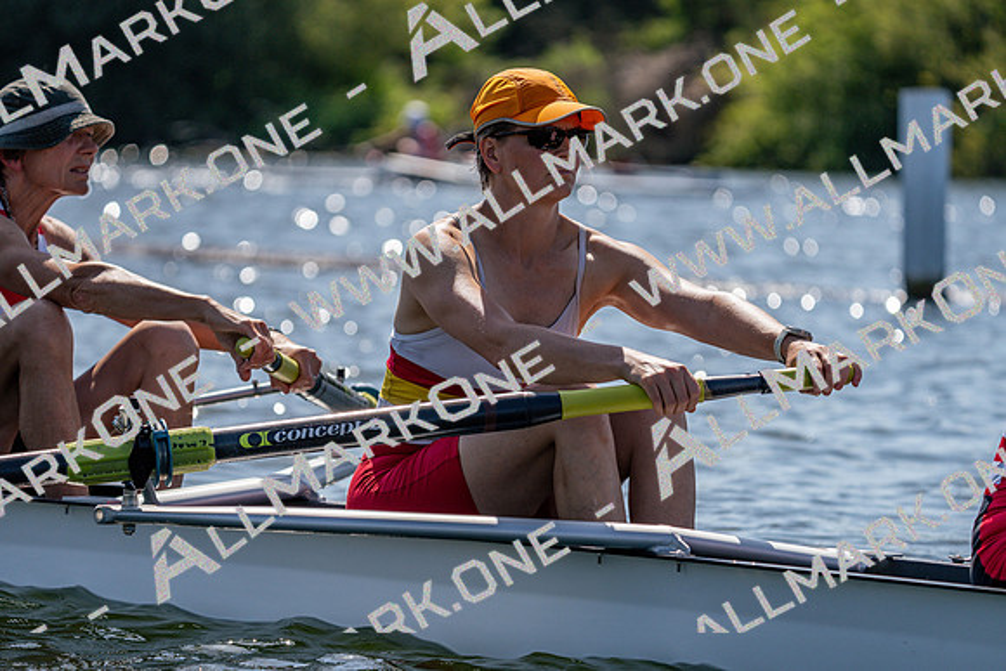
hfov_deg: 8.3
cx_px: 503
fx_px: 6932
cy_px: 336
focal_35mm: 248
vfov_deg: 5.5
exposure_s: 1/2000
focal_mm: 248
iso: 200
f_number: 5.6
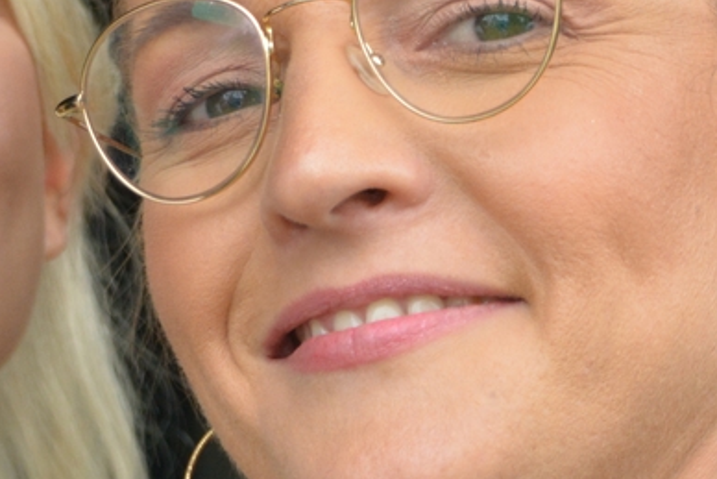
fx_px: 5917
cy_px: 191
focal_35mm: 297
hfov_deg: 6.9
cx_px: 107
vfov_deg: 4.6
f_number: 5
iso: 1000
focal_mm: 60
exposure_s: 1/125
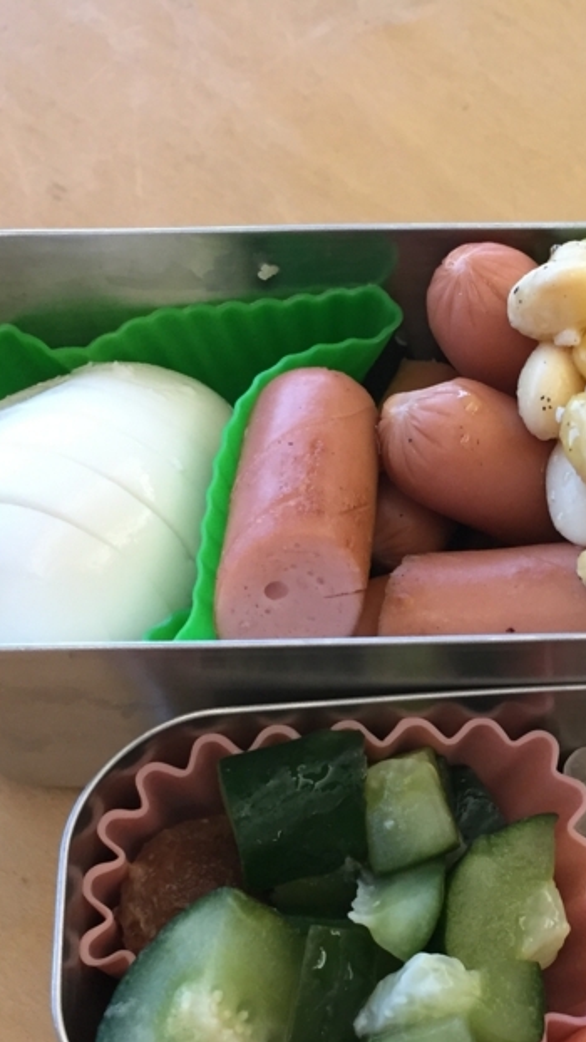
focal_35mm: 52
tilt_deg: -64.4
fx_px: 1436
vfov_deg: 39.6
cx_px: 574
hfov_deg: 22.3
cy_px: 640
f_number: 2.2
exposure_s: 1/30
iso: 125
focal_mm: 4.15
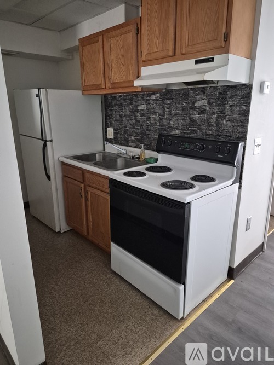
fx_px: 243
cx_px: 137
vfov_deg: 73.9
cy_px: 182
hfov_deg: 58.9
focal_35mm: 23
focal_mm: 5.4
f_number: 1.8
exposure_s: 1/40
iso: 1600
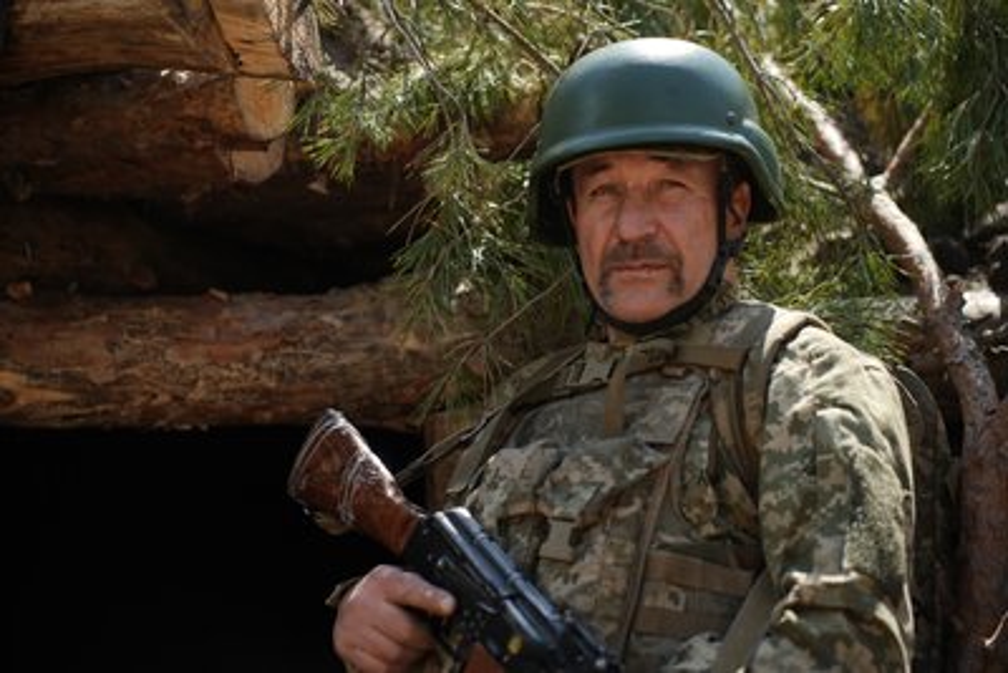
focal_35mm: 75
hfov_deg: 27.0
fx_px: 2101
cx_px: 504
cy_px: 336
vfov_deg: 18.2
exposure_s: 1/640
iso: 80
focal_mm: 75
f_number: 2.8
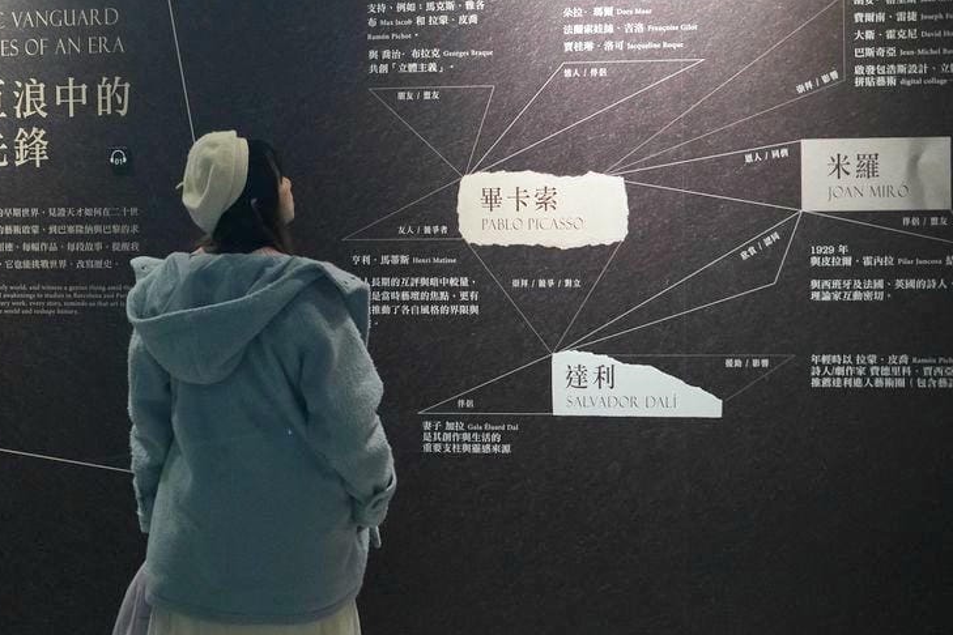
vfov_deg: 26.1
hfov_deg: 38.1
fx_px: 1350
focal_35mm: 51
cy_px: 155
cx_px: 263
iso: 8000
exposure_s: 1/160
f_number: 2.8
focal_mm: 31
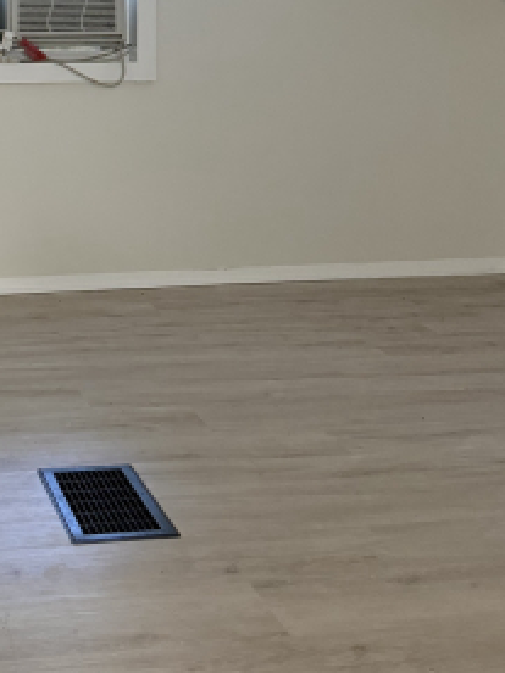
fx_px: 1128
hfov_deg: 24.3
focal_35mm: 58
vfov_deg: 31.9
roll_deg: +0.5
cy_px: 91
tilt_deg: -0.6
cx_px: 22
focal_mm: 6.76
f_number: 1.78
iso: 400
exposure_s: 1/60
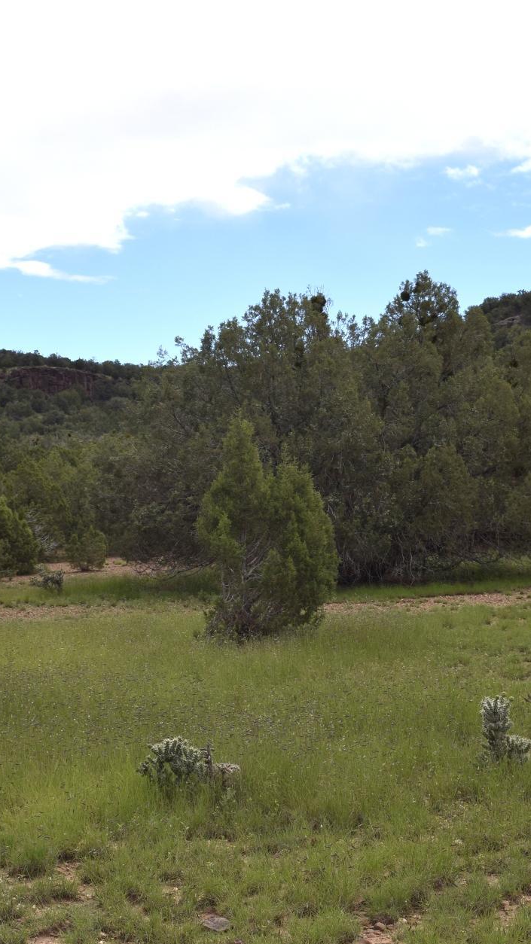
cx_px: 323
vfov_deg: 28.7
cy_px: 469
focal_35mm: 74
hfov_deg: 16.3
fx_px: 1848
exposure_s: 1/200
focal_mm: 31
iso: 100
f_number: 9
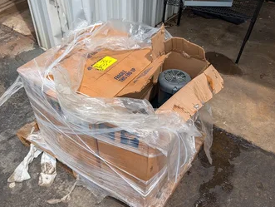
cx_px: 127
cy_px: 105
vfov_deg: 48.3
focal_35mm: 29
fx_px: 231
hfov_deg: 61.5
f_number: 1.68
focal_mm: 6.9
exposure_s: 1/1383
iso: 19
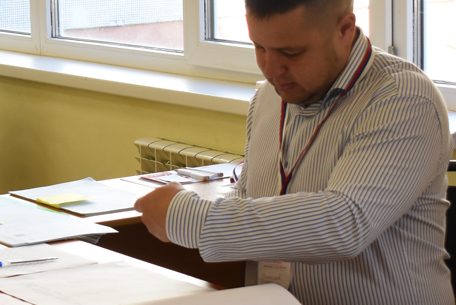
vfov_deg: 10.3
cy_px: 143
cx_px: -78
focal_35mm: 133
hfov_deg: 14.9
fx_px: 1685
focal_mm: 30
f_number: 5.6
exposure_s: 1/125
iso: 400
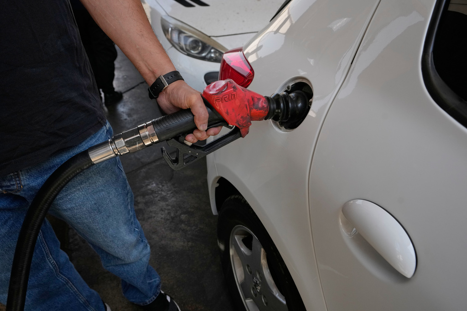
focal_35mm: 23
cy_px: 156
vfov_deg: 55.1
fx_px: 298
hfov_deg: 76.1
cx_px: 234
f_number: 6.3
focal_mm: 23
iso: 1000
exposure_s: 1/640
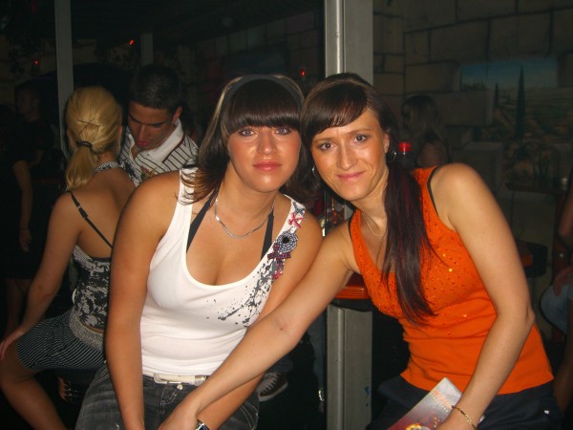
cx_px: 286
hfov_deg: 49.0
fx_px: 629
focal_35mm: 38
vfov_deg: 37.7
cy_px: 215
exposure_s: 1/60
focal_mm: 7.9
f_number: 2.8
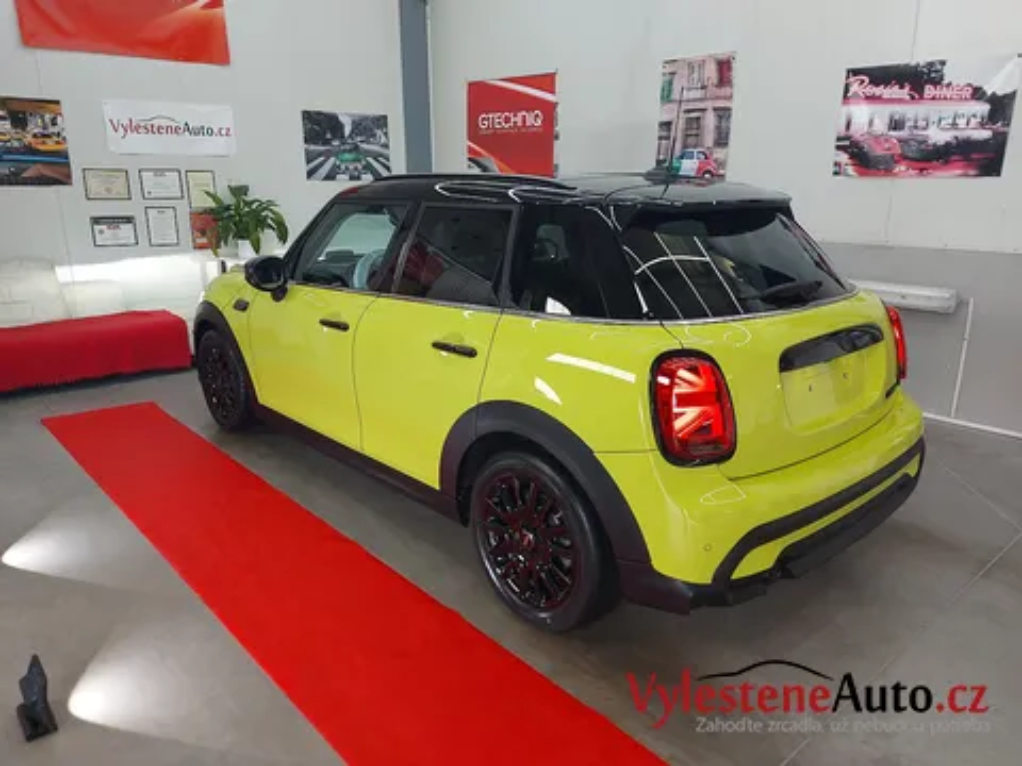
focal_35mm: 24
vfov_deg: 56.8
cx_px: 511
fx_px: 709
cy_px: 383
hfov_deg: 71.6
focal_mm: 5.23
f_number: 1.8
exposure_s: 1/50
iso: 40
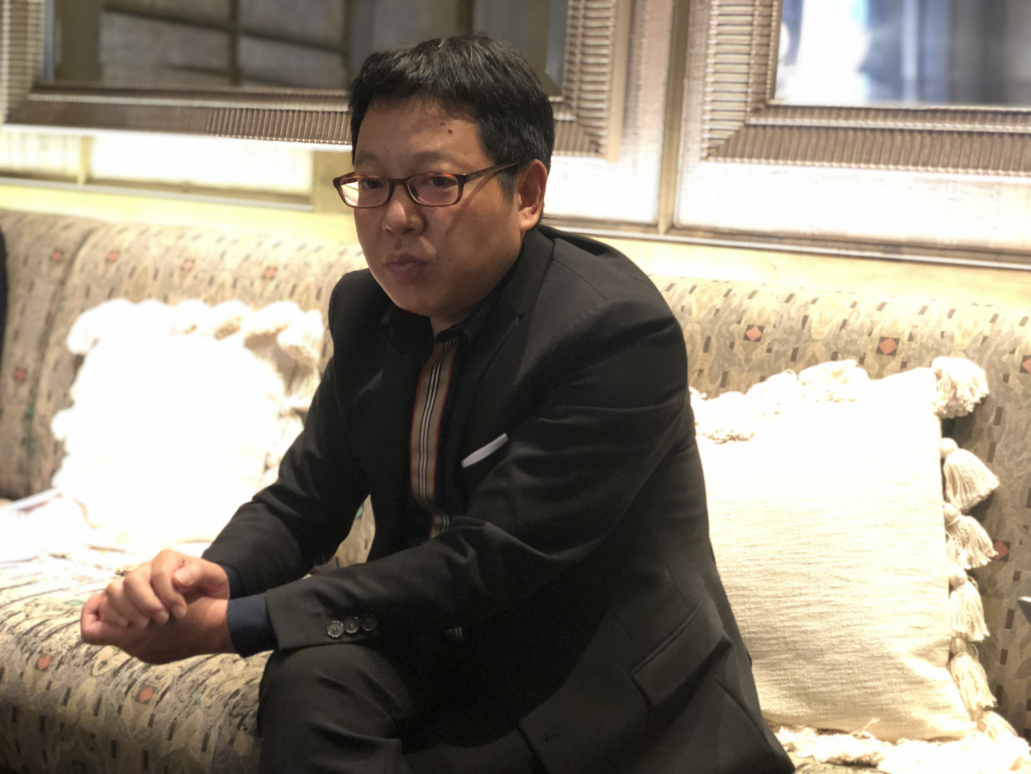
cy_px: 387
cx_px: 516
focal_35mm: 52
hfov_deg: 36.8
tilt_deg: -7.0
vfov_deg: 28.0
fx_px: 1549
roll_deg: -3.1
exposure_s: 1/8
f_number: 2.4
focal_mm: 6
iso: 250
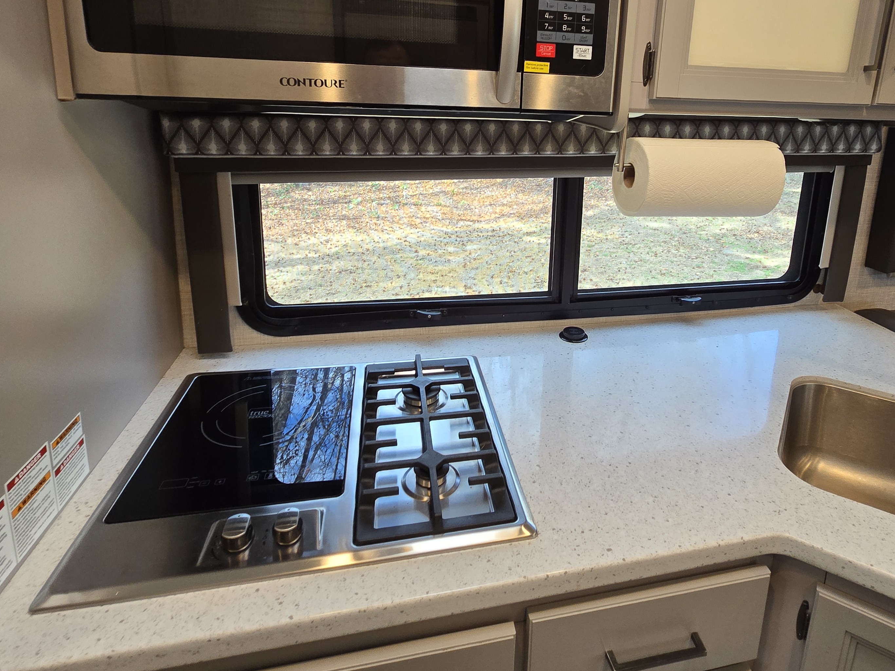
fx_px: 491
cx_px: 518
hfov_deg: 84.0
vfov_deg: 66.4
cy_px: 210
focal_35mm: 19
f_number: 2.2
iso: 160
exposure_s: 1/100
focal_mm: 2.2
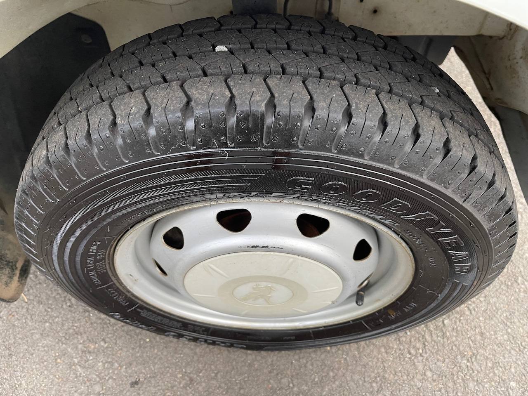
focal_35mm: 25
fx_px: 381
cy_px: 198
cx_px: 264
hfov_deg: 69.4
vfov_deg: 54.9
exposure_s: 1/90
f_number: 1.6
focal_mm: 5.1
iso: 125
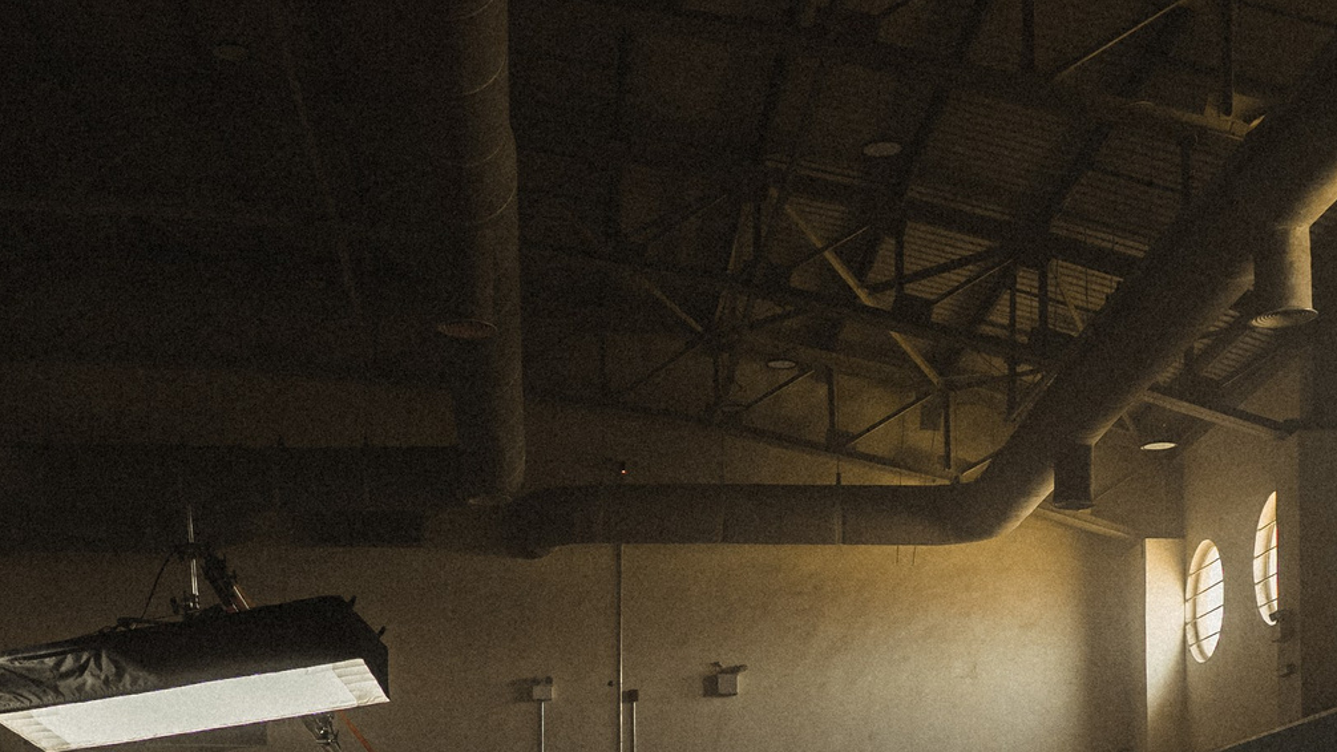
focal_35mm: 64
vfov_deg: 18.2
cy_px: 812
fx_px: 2269
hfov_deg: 32.7
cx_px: 502
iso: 800
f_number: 2.8
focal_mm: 24
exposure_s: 1/320
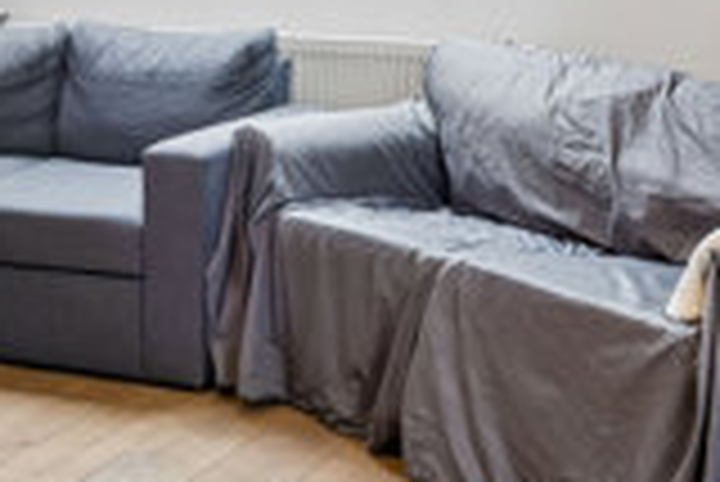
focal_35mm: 80
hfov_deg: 25.3
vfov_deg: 16.4
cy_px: -88
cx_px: 266
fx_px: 1601
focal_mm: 16
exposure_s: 1/2.5
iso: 160
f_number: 9
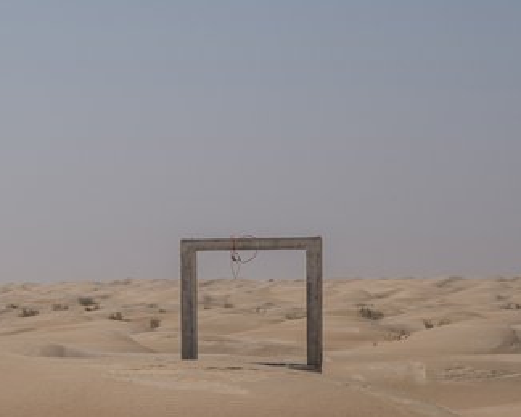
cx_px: -105
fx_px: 2143
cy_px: 424
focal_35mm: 139
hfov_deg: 13.5
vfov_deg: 11.0
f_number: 13
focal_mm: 40.1
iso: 160
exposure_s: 1/340
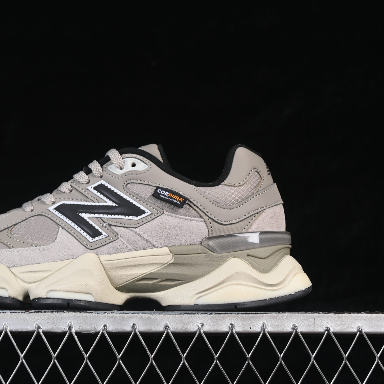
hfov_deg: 18.0
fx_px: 1205
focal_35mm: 96
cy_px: 192
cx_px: 116
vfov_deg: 18.1
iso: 160
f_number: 7.1
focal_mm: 50
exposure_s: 1/80
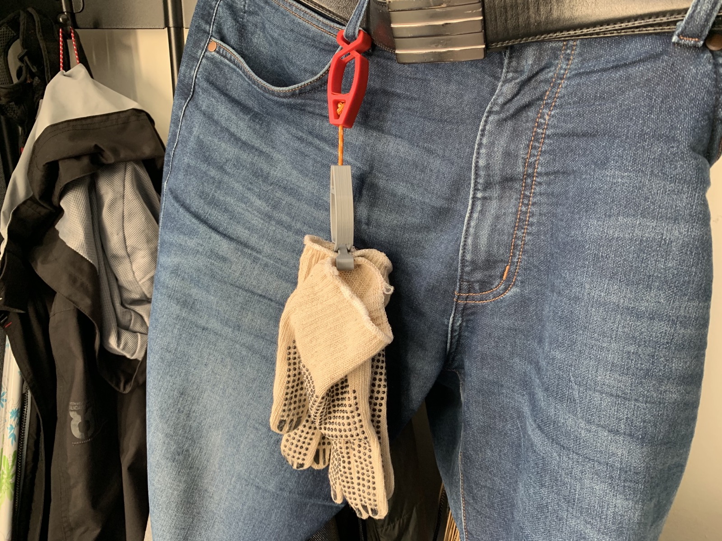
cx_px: 361
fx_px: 542
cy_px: 270
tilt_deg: -16.1
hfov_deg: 67.3
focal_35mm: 26
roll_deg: -1.9
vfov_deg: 53.1
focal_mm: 4.25
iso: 125
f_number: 1.8
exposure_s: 1/60
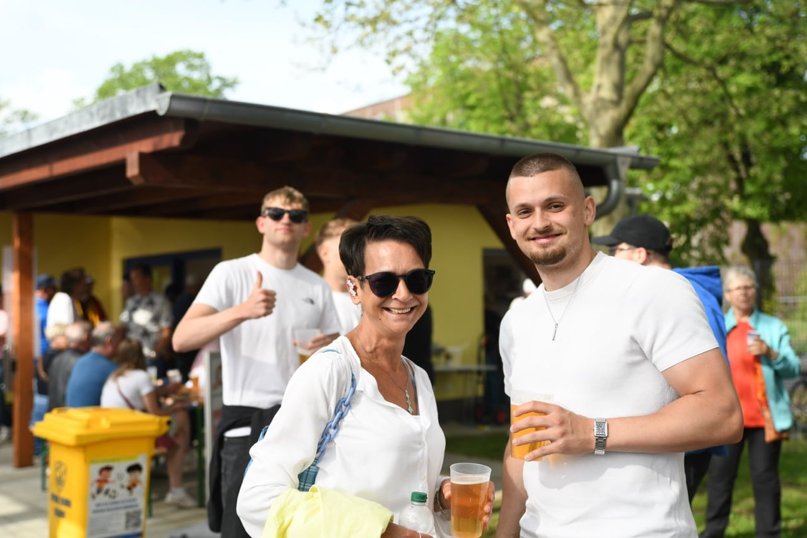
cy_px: 269
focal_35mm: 44
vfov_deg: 30.5
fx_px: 986
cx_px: 404
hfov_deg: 44.5
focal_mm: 44
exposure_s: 1/1600
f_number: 2.8
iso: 360
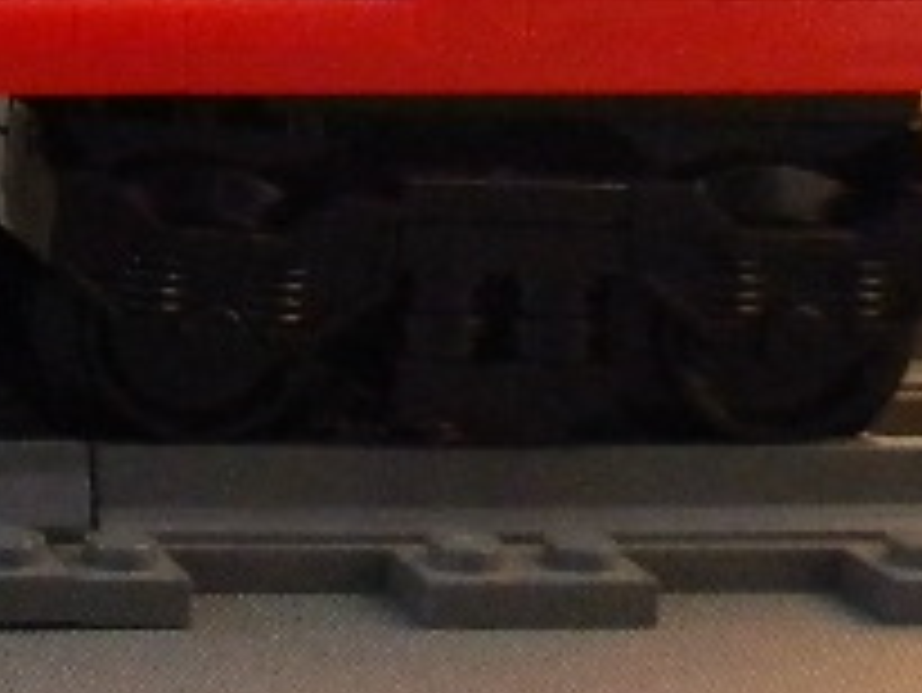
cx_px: -828
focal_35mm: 140
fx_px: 3731
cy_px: -297
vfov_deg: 10.3
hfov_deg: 12.6
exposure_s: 1/17
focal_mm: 5
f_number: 3.5
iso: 400
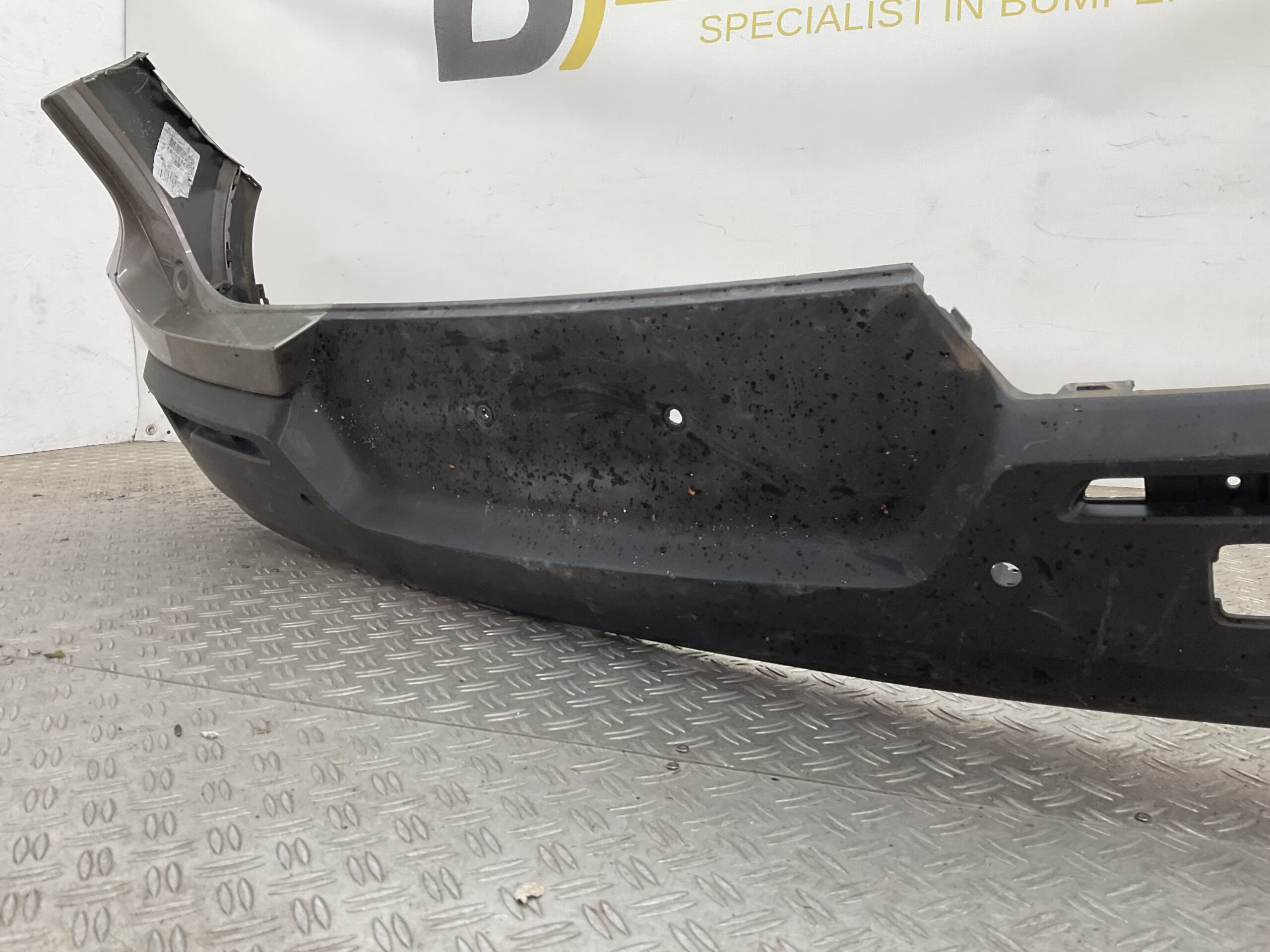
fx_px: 1064
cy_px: 476
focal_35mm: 29
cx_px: 635
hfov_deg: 61.7
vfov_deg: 48.2
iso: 32
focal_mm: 3
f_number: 1.8
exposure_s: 1/120
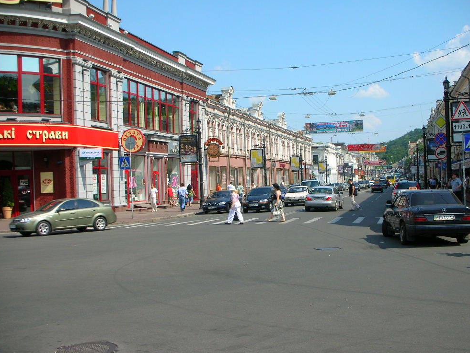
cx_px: 241
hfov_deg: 39.7
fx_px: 652
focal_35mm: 48
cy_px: 179
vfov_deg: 30.3
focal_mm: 7.7
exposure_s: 1/104
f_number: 9.9
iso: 50
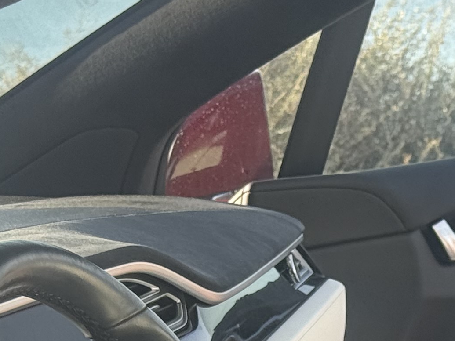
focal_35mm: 187
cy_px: 642
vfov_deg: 7.7
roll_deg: +5.5
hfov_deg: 10.5
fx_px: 2458
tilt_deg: -16.1
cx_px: 498
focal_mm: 6.76
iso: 80
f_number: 1.78
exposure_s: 1/837
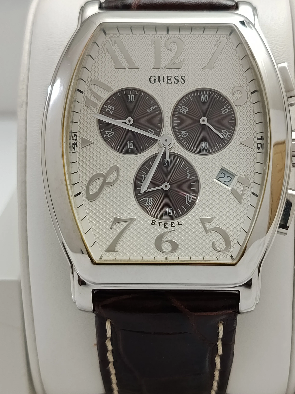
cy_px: 190
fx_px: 739
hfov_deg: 22.6
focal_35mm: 65
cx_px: 174
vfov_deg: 29.8
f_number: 1.7
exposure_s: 1/100
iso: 534
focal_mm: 5.24
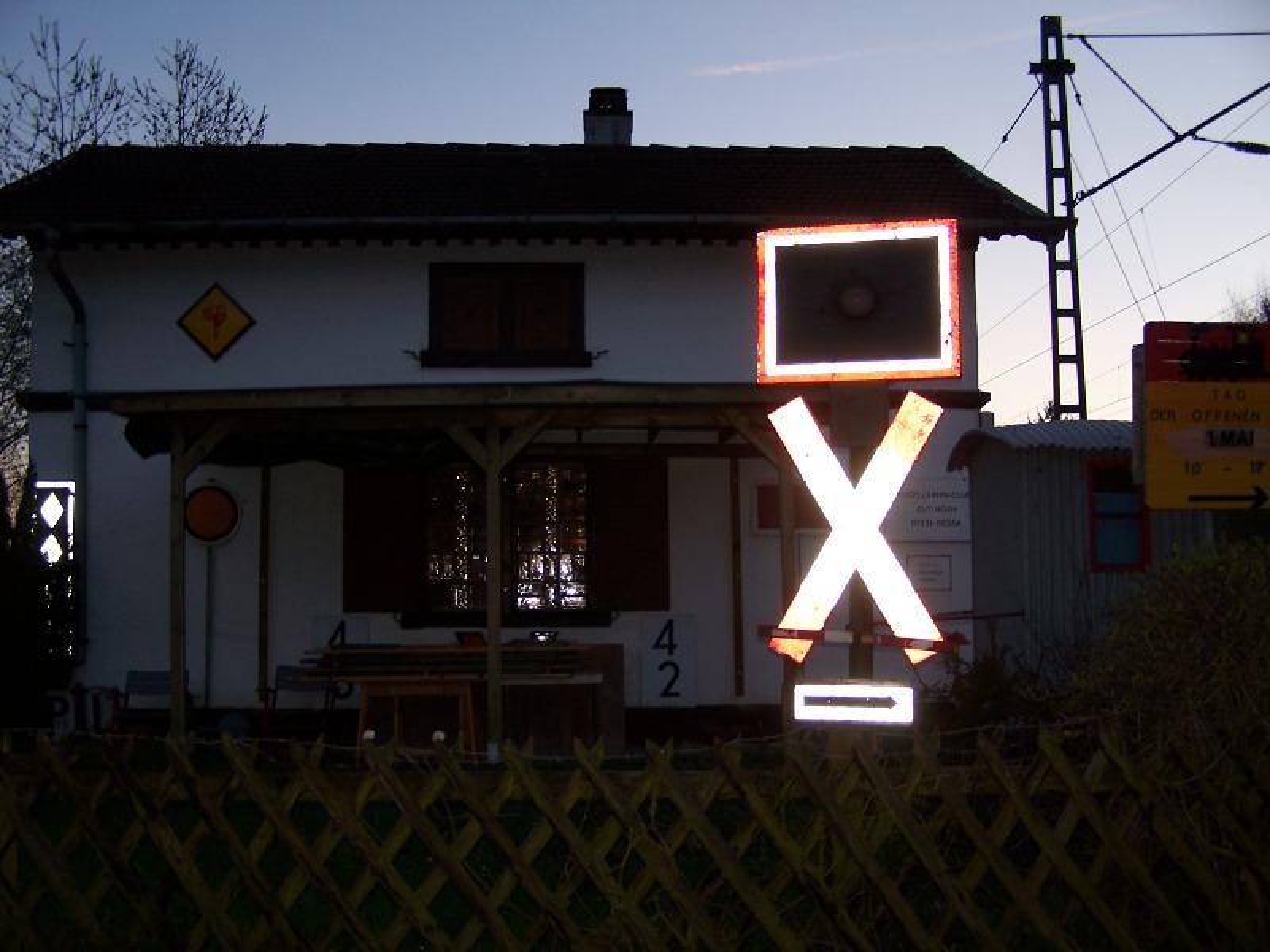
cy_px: 476
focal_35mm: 38
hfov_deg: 49.0
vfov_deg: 37.7
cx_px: 635
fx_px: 1394
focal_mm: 6.3
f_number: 2.8
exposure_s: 1/60
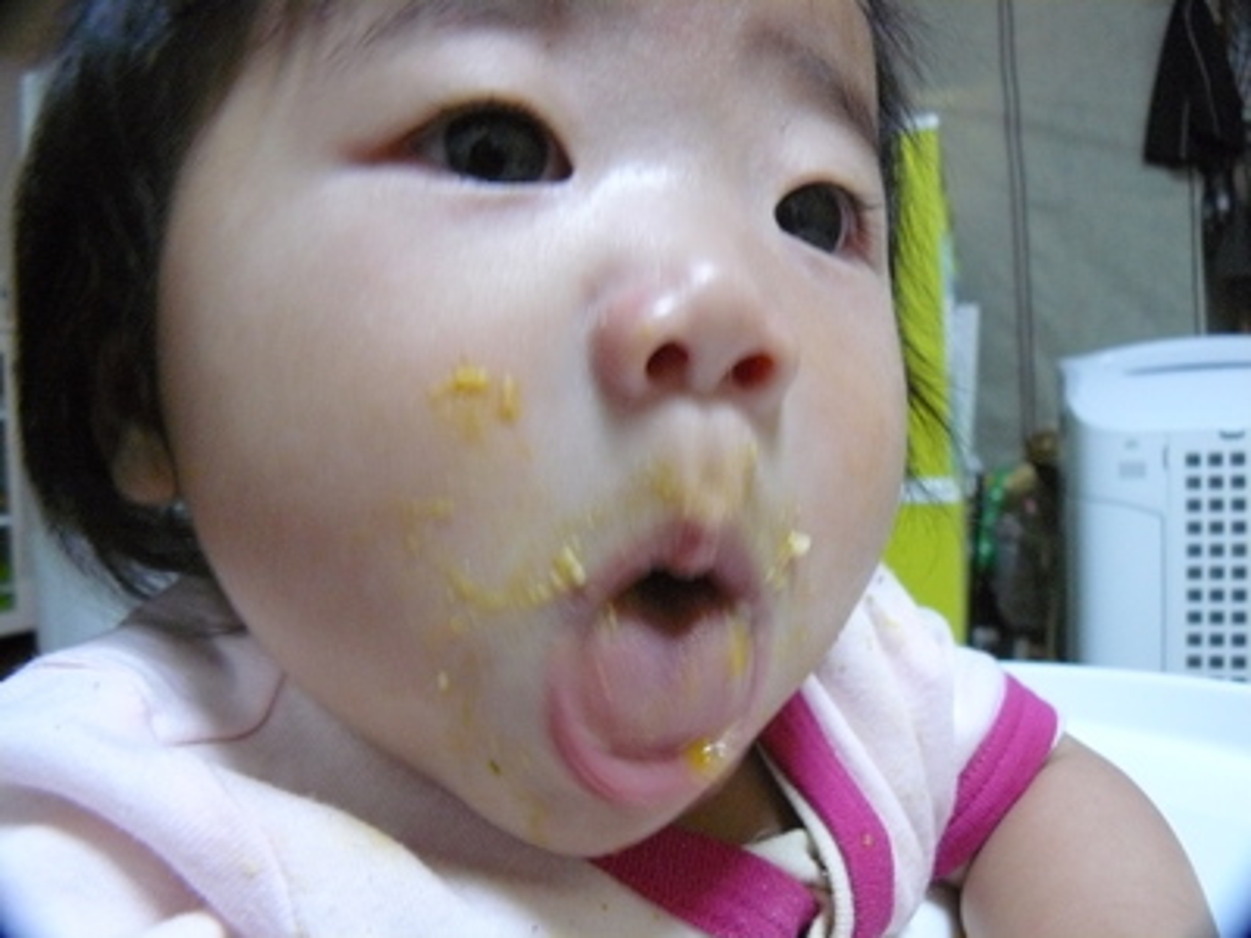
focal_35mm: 36
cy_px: 469
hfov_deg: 51.4
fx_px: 1301
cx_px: 626
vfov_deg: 39.7
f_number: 2.8
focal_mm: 6
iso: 400
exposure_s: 1/15
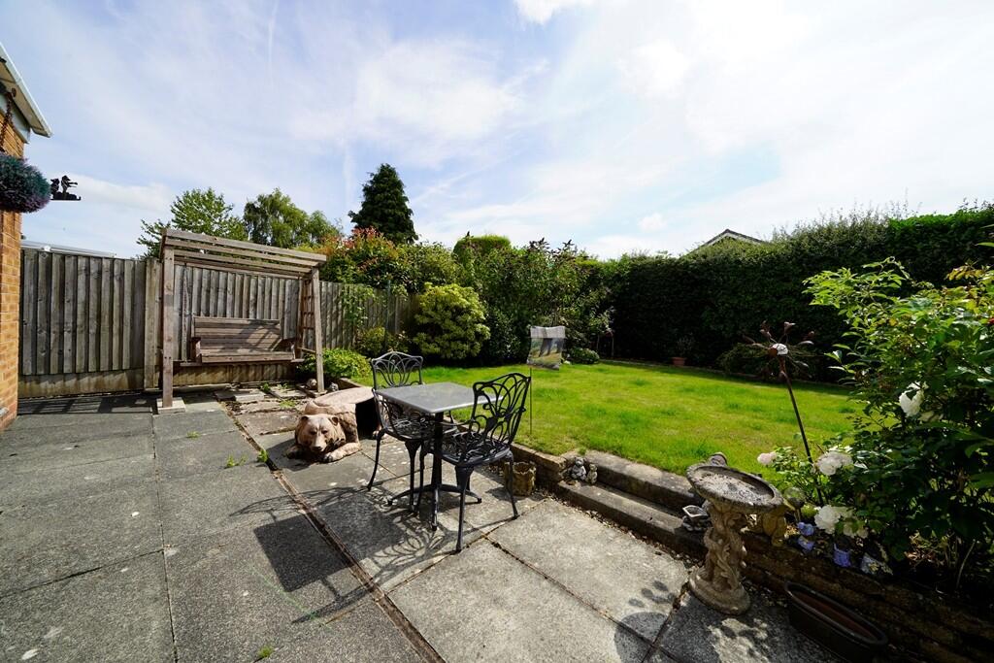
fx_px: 331
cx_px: 497
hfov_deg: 112.6
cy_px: 332
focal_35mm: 12
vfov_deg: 90.0
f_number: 10
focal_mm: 12
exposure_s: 1/160
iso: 100
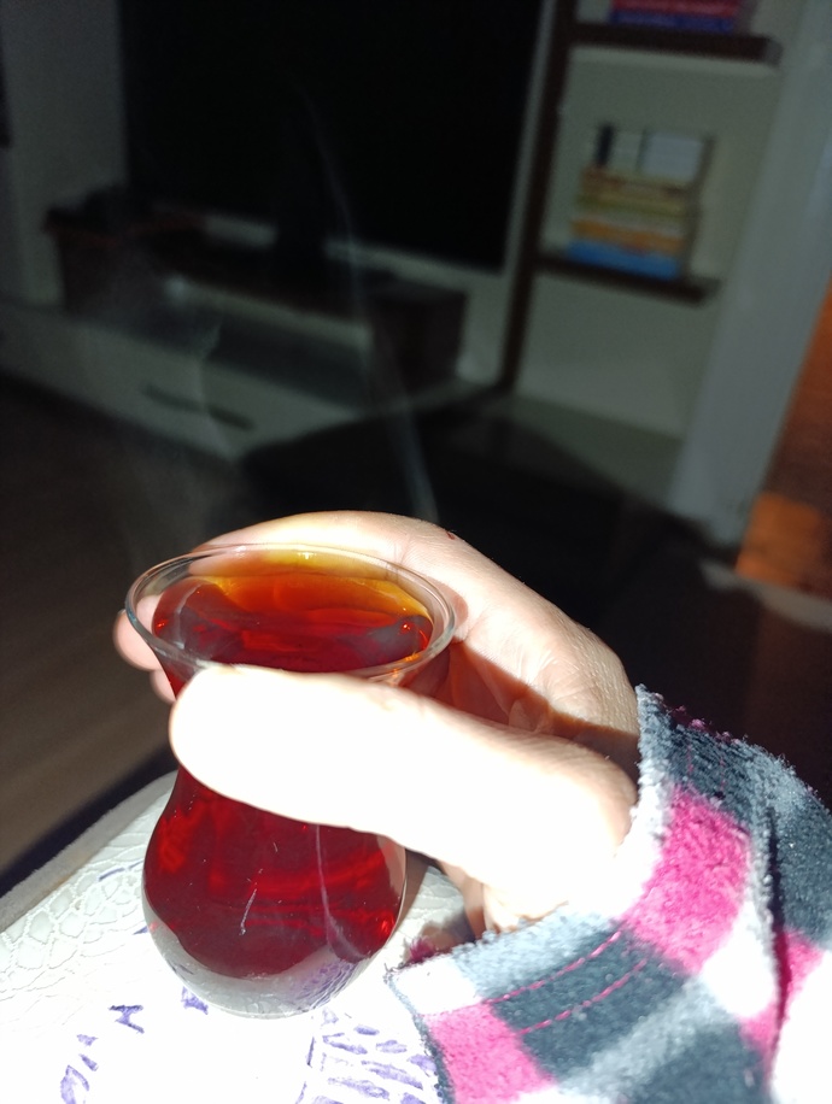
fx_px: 735
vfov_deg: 73.8
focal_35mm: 23
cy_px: 552
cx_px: 416
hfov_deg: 59.0
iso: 1000
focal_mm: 6.14
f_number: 1.6
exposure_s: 1/100
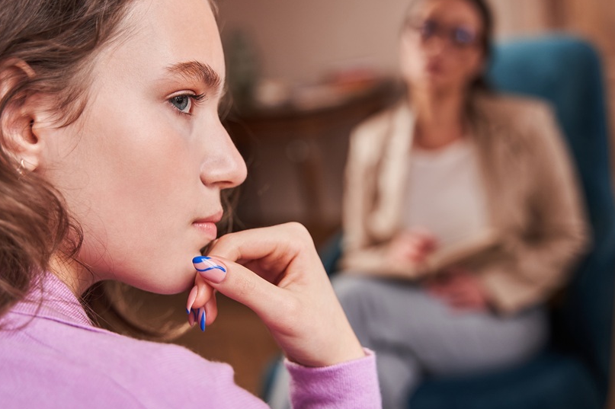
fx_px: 973
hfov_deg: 35.0
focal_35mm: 57
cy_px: 196
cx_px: 273
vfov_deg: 23.7
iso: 640
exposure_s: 1/100
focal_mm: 46
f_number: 3.2
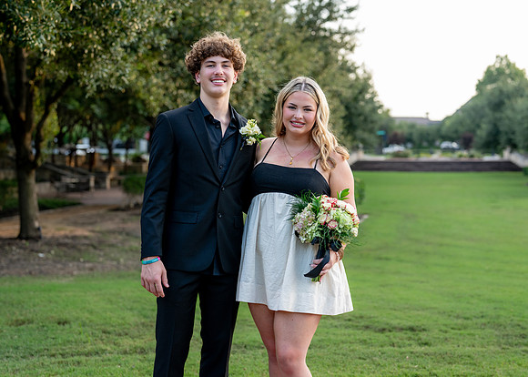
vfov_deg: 24.8
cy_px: 179
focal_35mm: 57
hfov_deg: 34.3
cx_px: 275
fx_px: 855
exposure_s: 1/400
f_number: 2.5
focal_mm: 50
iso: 320
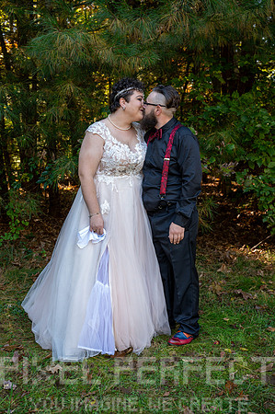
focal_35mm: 41
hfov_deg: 32.6
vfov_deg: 47.5
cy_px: 207
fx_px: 471
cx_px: 138
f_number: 4.5
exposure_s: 1/200
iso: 800
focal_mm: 41
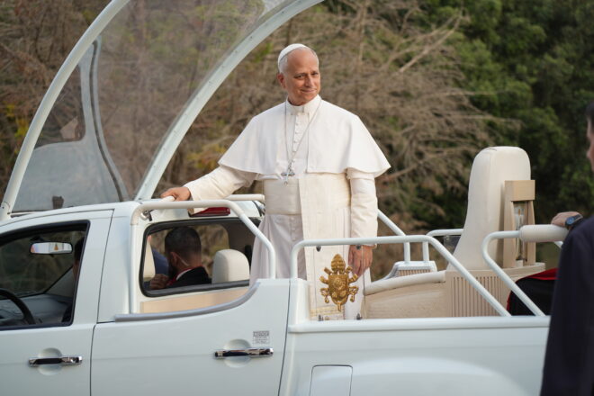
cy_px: 198
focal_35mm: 105
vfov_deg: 13.0
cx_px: 297
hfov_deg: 19.5
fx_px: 1732
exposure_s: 1/160
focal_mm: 105
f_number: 4
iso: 100
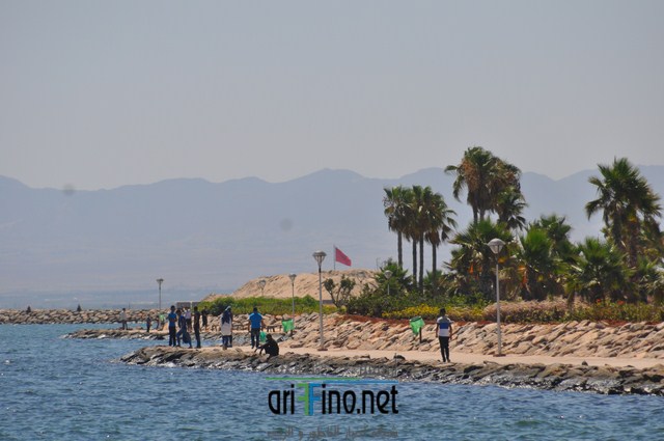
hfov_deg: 6.9
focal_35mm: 300
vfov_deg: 4.6
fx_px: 5526
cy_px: 220
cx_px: 332
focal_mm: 200
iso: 320
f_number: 5.6
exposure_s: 1/2000
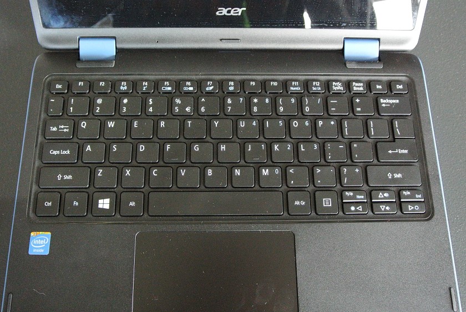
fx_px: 466
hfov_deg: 53.1
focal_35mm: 36
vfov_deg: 37.0
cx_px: 233
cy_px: 156
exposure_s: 1/30
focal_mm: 13.6
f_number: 4
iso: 2500
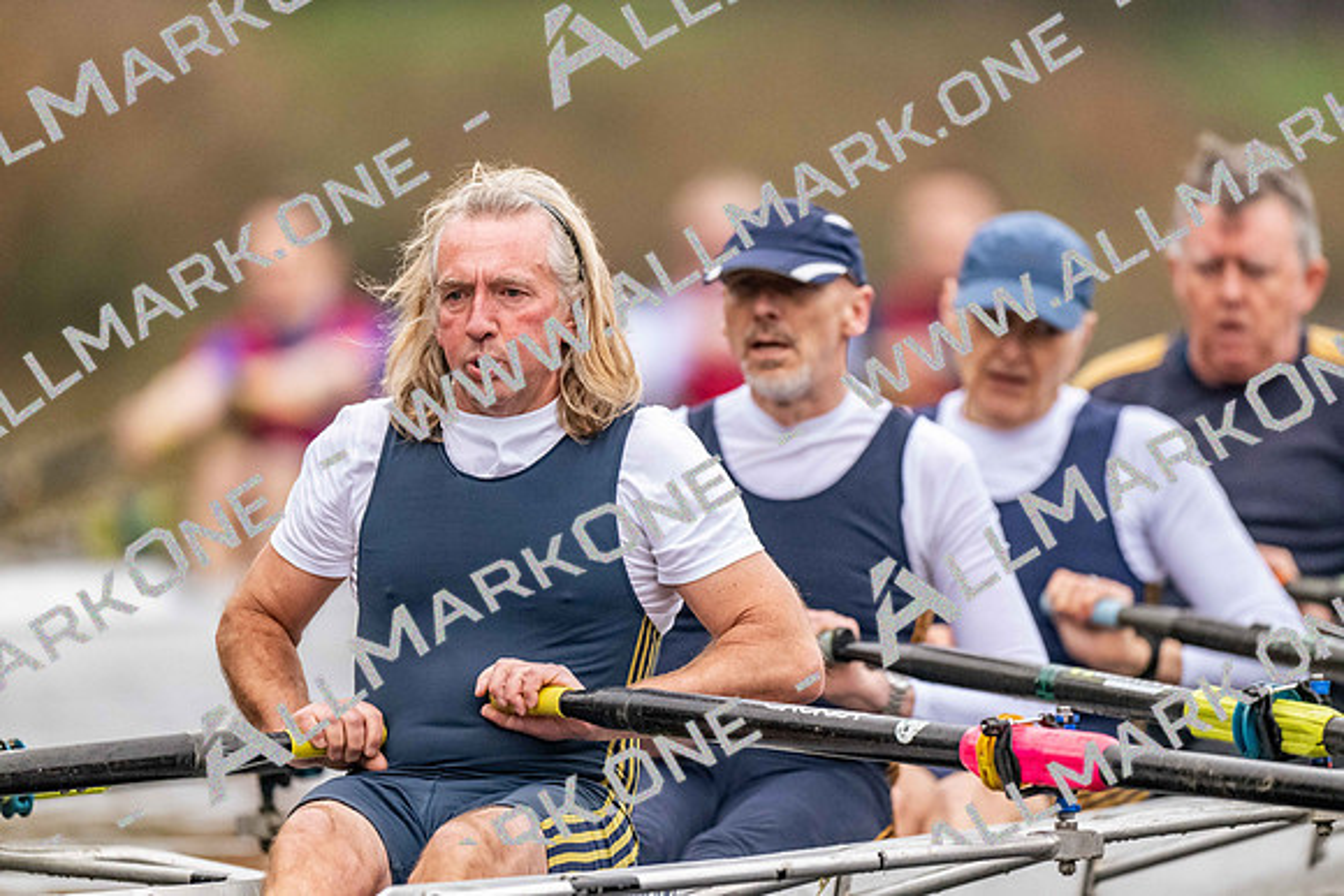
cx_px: 672
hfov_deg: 3.4
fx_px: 22404
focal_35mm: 600
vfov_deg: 2.3
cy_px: 448
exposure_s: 1/2500
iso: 4500
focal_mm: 600
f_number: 4
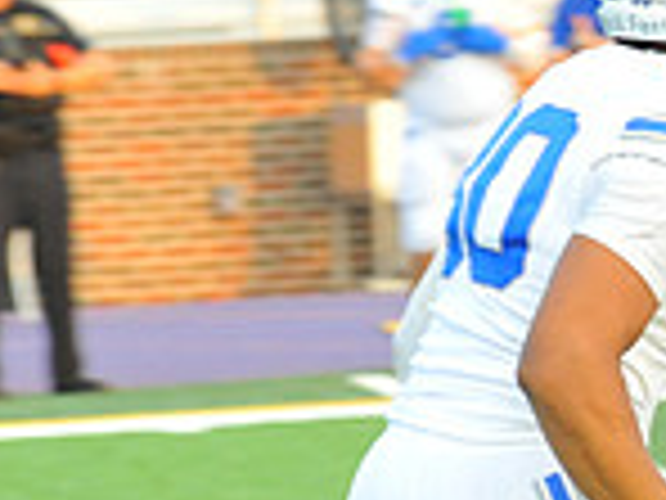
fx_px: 14487
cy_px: 158
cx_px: 1228
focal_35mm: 753
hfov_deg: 2.6
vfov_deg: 2.0
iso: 2000
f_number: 8
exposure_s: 1/250
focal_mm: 200
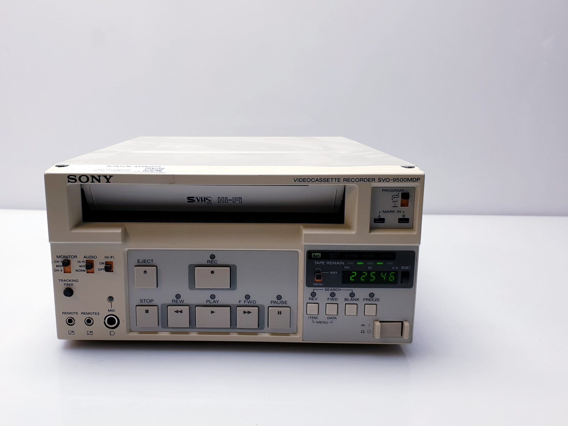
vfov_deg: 42.9
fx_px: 542
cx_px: 231
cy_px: 220
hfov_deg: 55.0
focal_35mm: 33
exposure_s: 1/100
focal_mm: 4.3
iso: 80
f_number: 2.4
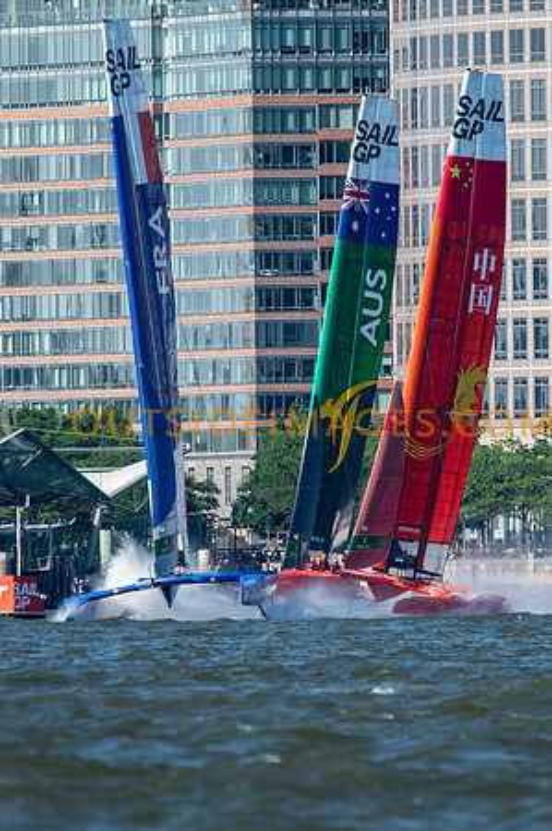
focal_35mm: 958
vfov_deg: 2.2
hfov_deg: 1.4
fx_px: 22083
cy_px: 417
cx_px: 331
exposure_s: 1/1600
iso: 500
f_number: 5.6
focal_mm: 420
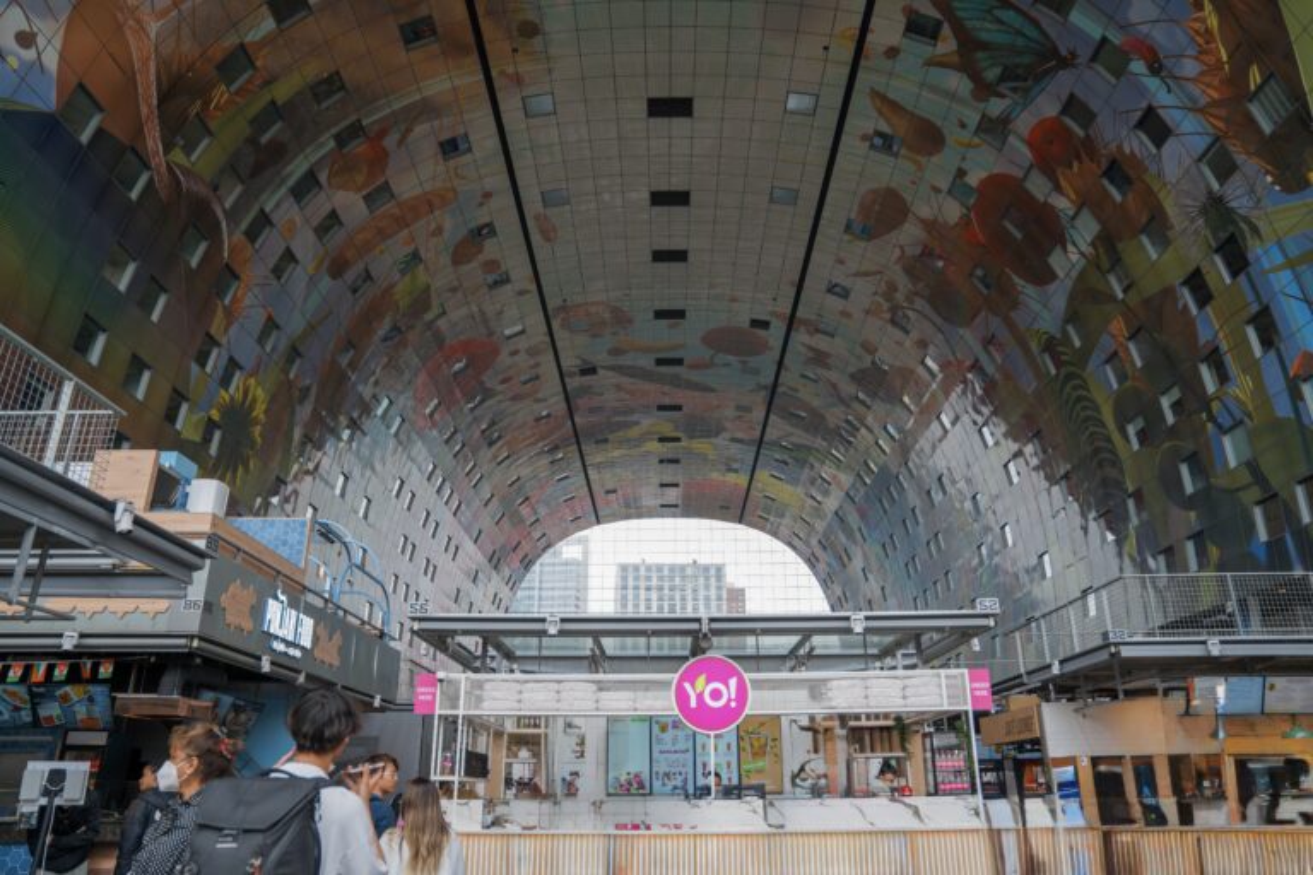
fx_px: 875
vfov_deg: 53.1
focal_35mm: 24
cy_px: 438
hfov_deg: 73.7
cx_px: 656
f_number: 2.8
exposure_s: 1/200
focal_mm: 24
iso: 100
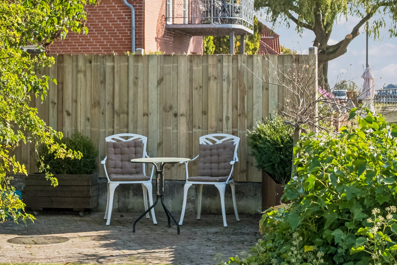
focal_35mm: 93
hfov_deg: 21.9
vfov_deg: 14.7
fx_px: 1026
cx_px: 159
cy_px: 79
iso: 800
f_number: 5.6
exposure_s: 1/1600
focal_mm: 24
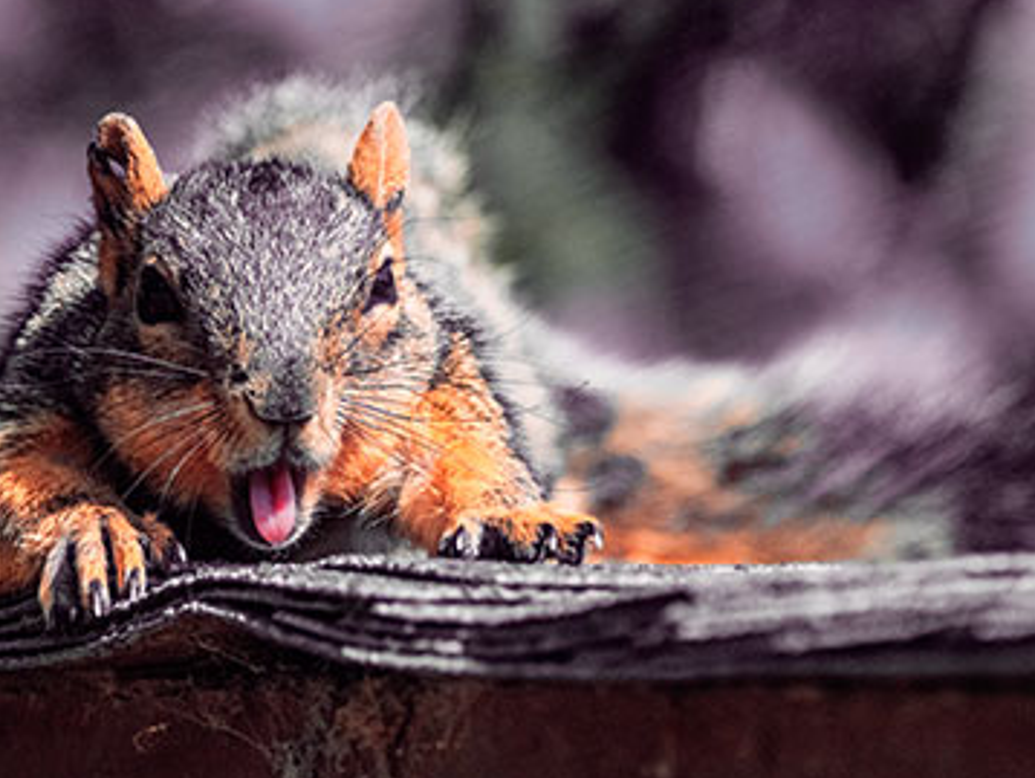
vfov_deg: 1.7
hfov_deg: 2.3
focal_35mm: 872
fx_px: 26090
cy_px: 444
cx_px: 439
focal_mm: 650
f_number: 11
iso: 2500
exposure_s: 1/2000
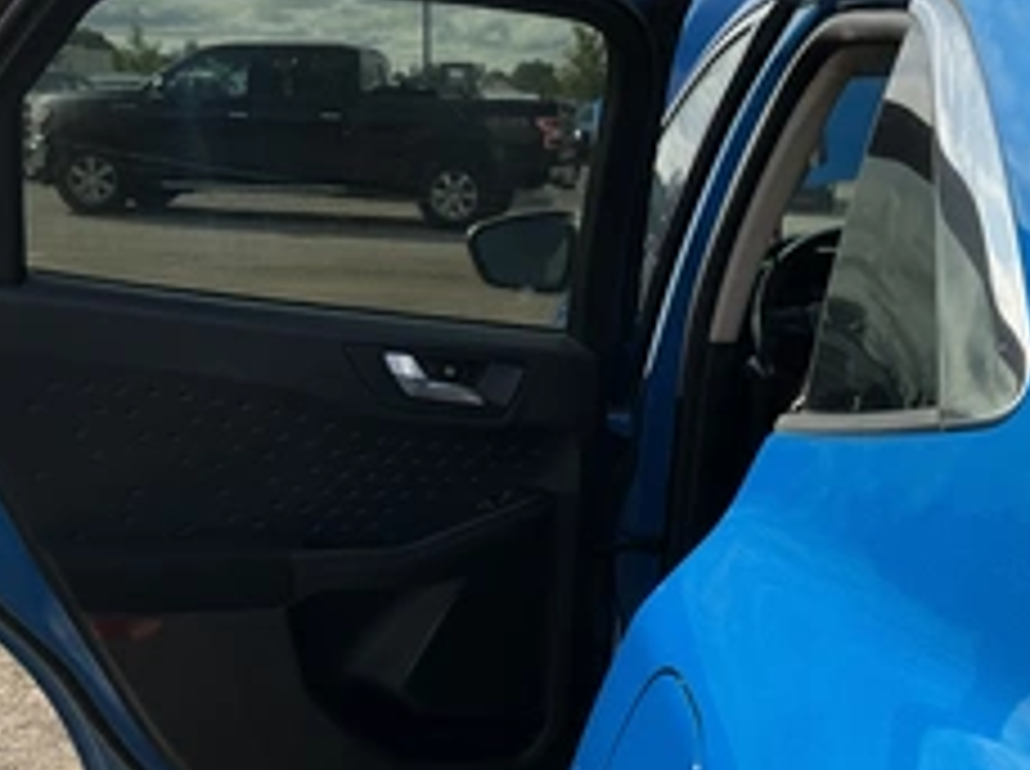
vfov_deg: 29.6
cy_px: 441
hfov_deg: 38.9
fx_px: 1456
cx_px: 594
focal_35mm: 49
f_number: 1.8
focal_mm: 3
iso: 25
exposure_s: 1/1342
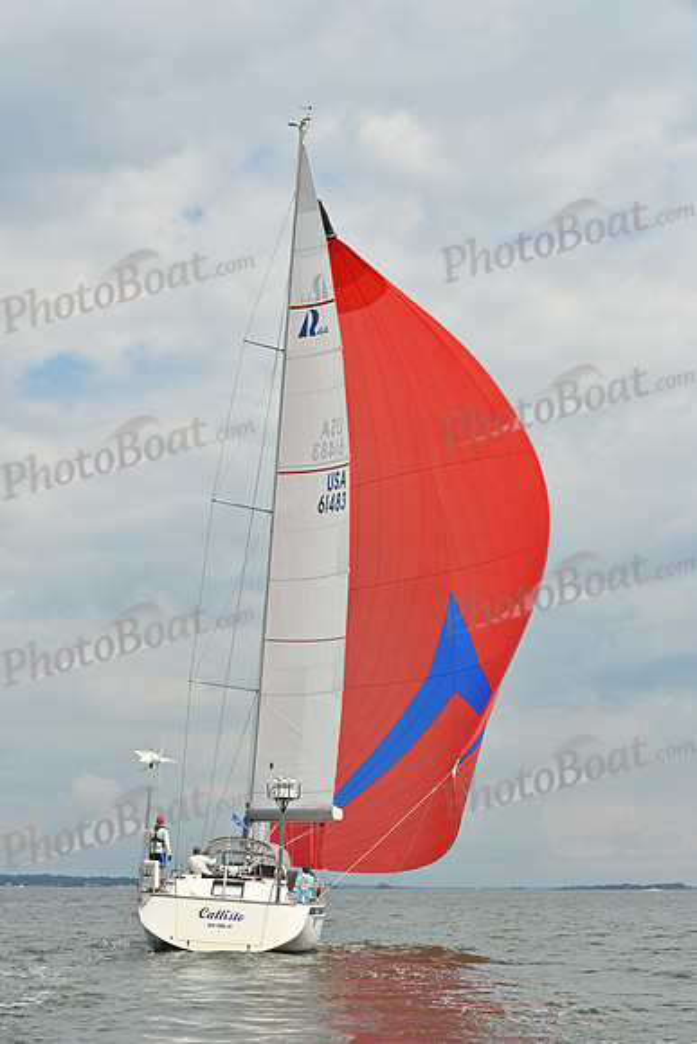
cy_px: 522
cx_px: 348
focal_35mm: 70
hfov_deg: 19.5
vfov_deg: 28.8
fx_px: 2032
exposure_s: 1/1250
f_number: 9
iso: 320
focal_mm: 70
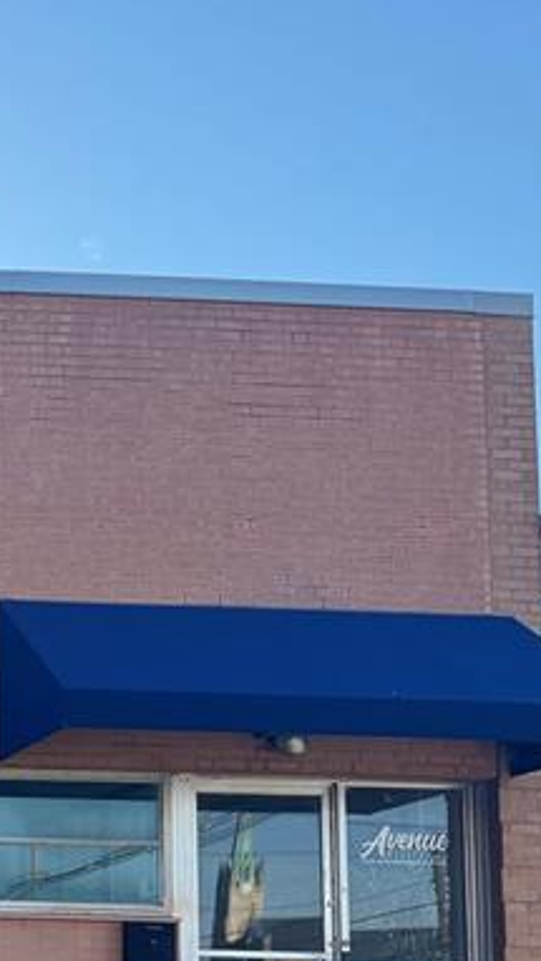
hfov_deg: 15.1
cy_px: 830
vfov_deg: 29.1
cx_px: -413
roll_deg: -1.4
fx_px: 1784
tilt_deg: +6.7
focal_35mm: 70
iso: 80
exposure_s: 1/1261
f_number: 1.78
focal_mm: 6.76
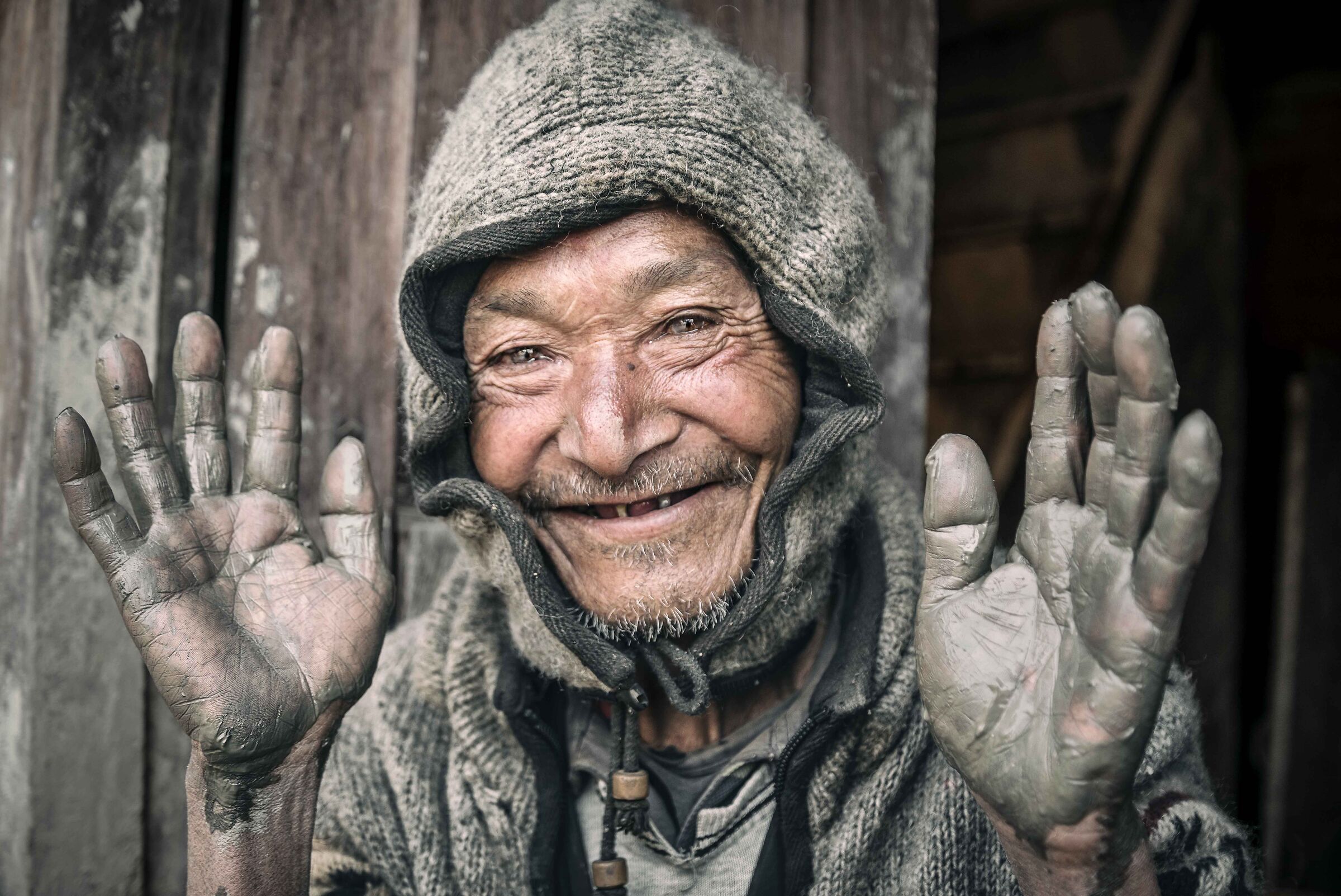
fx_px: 1490
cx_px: 670
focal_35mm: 40
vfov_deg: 33.4
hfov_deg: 48.4
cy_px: 448
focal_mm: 40
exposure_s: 1/200
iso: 560
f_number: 4.2
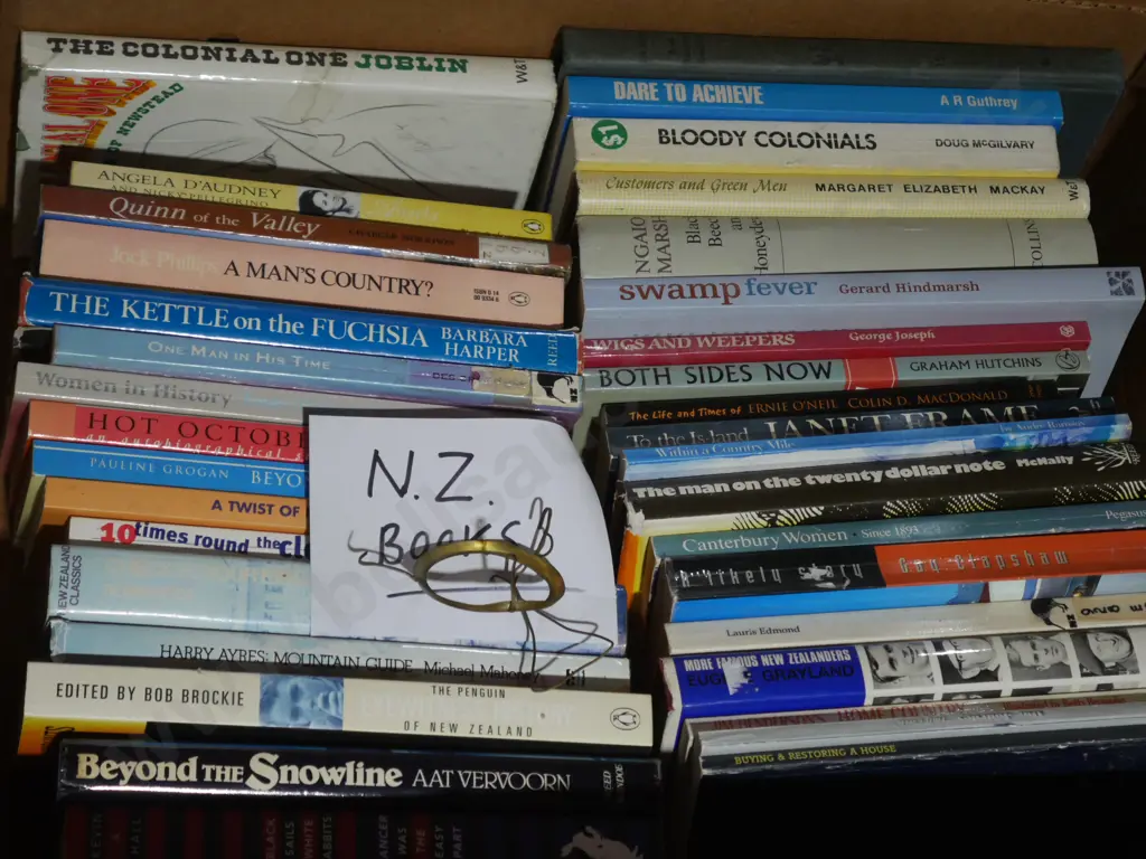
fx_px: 2781
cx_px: 573
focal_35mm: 84
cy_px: 430
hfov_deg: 23.3
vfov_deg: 17.6
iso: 1250
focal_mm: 42
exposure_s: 1/100
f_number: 5.6
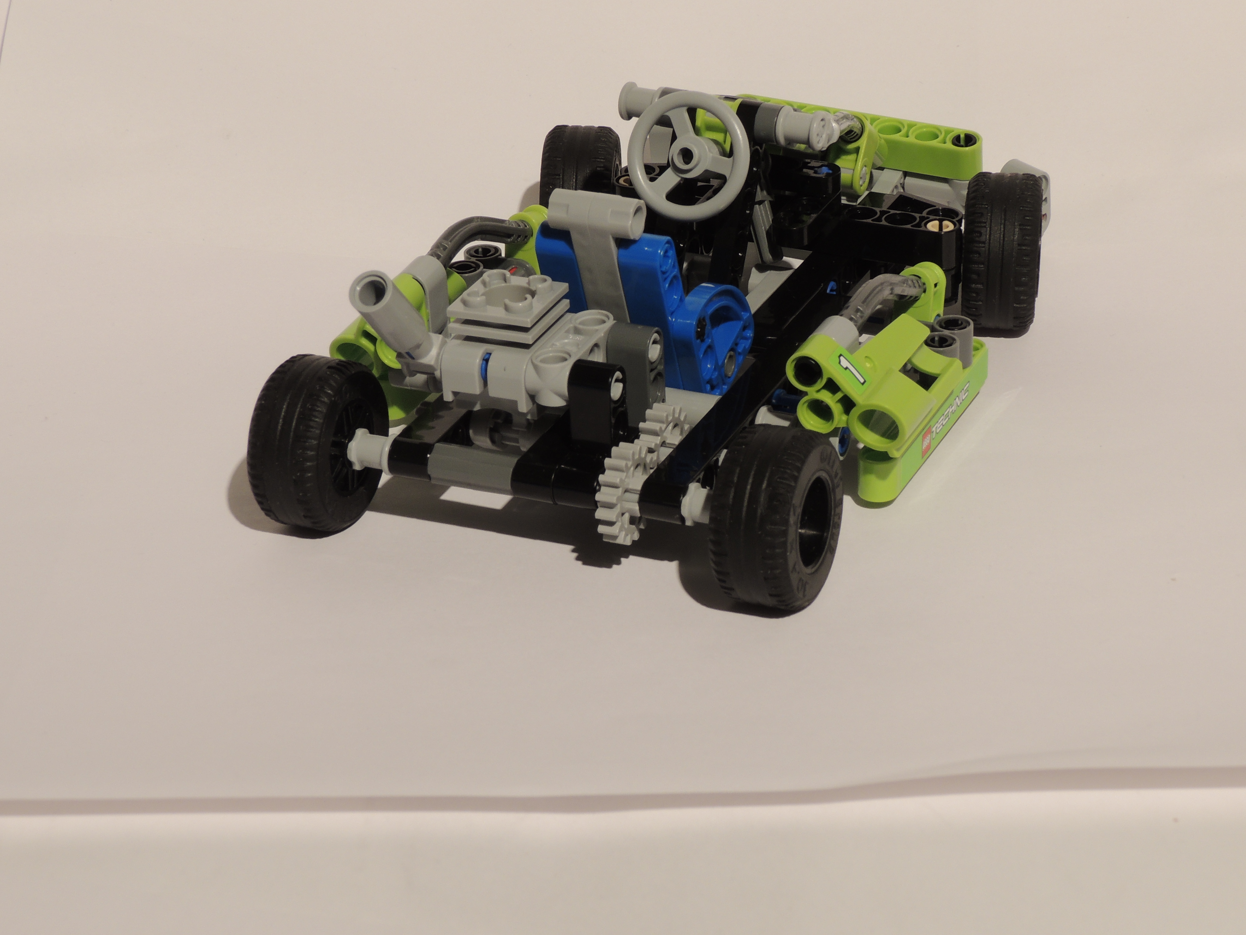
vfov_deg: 14.8
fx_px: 3599
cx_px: 640
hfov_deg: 19.6
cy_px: 430
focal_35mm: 100
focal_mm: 16
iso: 100
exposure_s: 1/2.5
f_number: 6.4
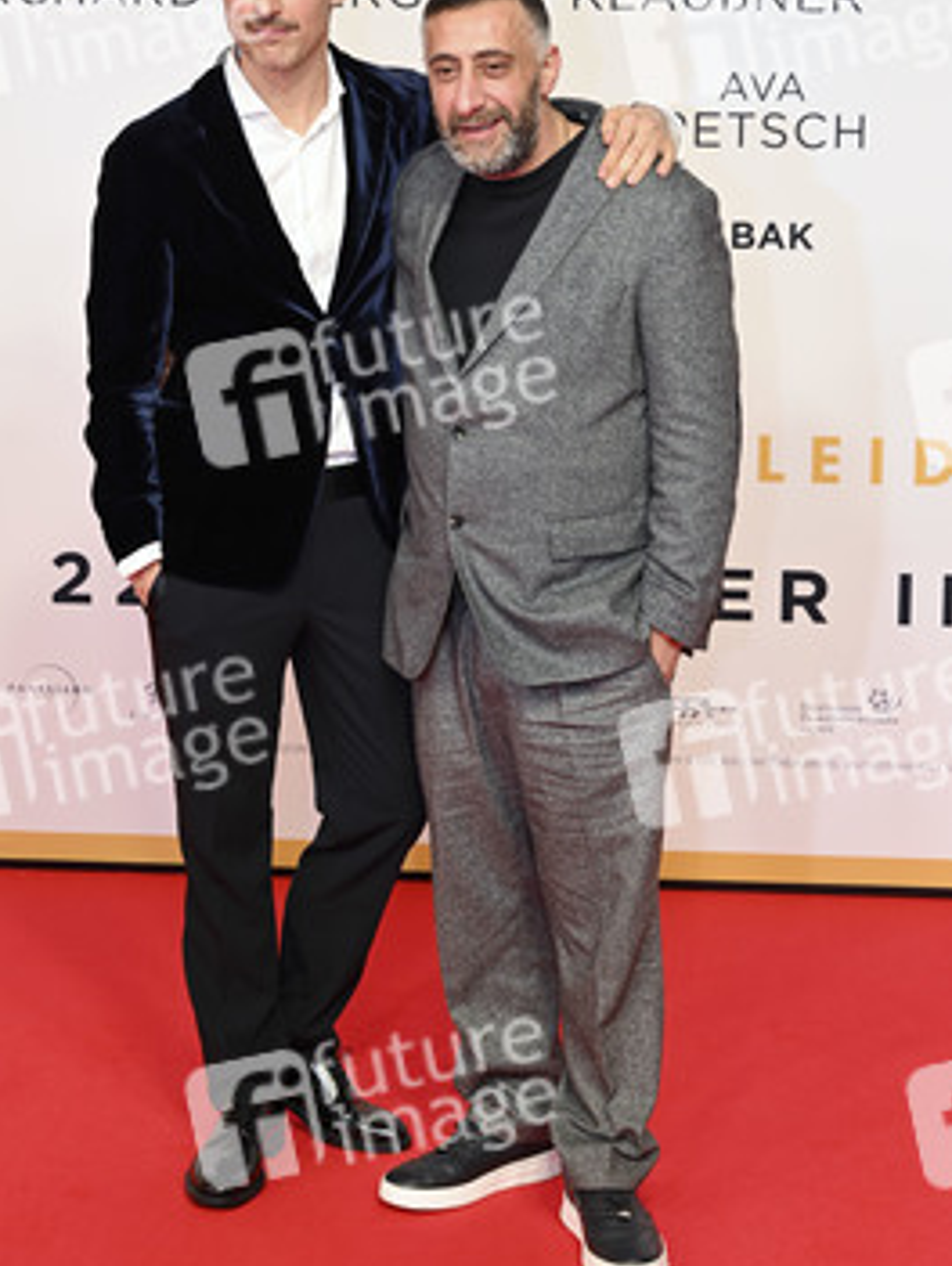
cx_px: 476
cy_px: 563
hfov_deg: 21.0
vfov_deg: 27.7
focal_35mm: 70
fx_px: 2562
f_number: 5
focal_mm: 64
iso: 640
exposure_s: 1/125
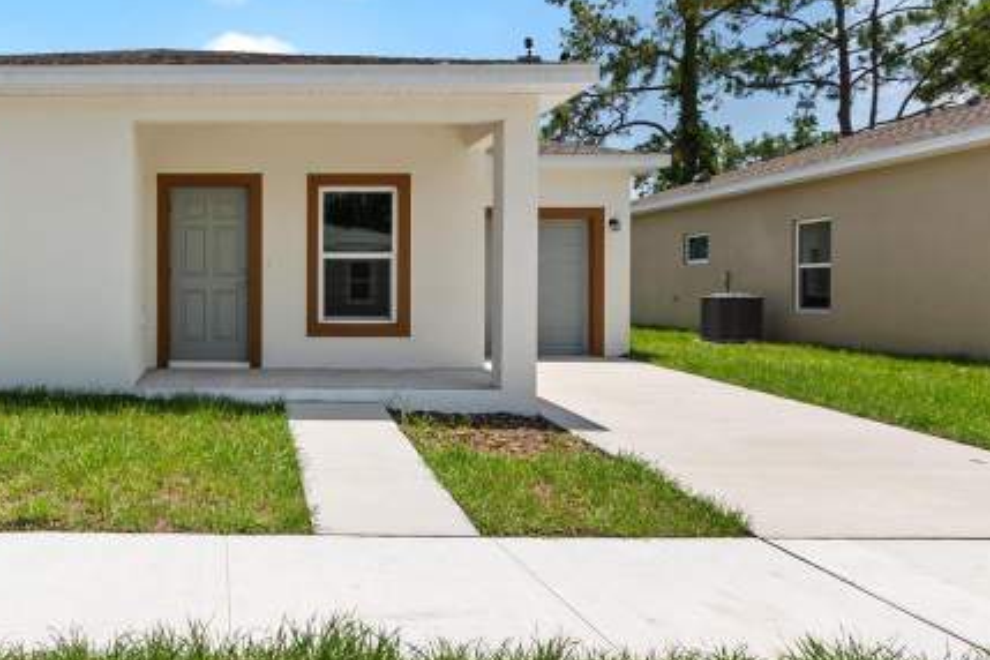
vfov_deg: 46.3
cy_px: 292
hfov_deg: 61.3
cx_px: 231
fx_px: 770
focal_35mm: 28
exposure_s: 1/200
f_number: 7.1
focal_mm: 10
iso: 100
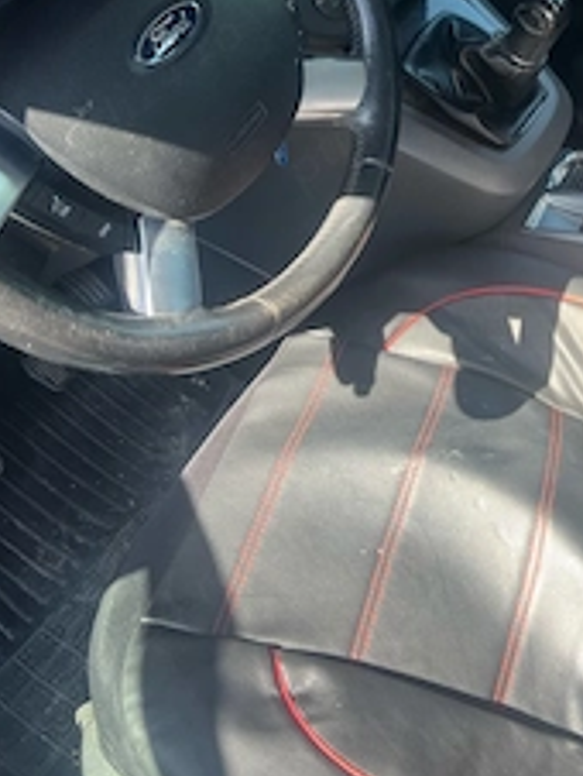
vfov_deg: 39.4
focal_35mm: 46
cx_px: 466
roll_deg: +3.9
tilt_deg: -40.2
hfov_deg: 30.8
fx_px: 1031
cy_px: 144
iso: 40
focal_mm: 5.7
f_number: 1.5
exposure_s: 1/251
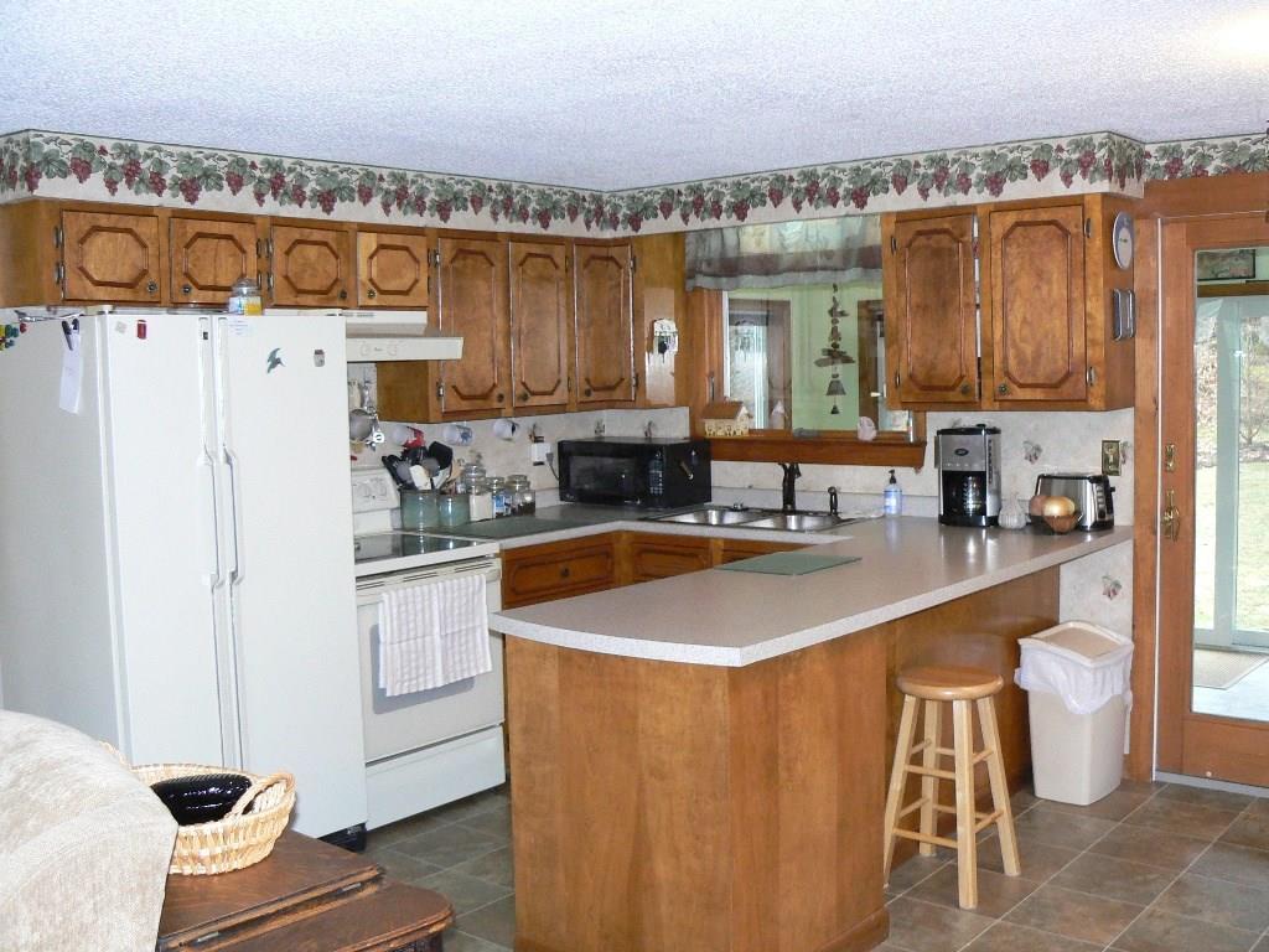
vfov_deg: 39.7
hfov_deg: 51.4
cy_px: 476
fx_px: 1320
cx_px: 634
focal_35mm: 36
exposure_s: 1/30
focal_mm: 6
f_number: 2.8
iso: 250
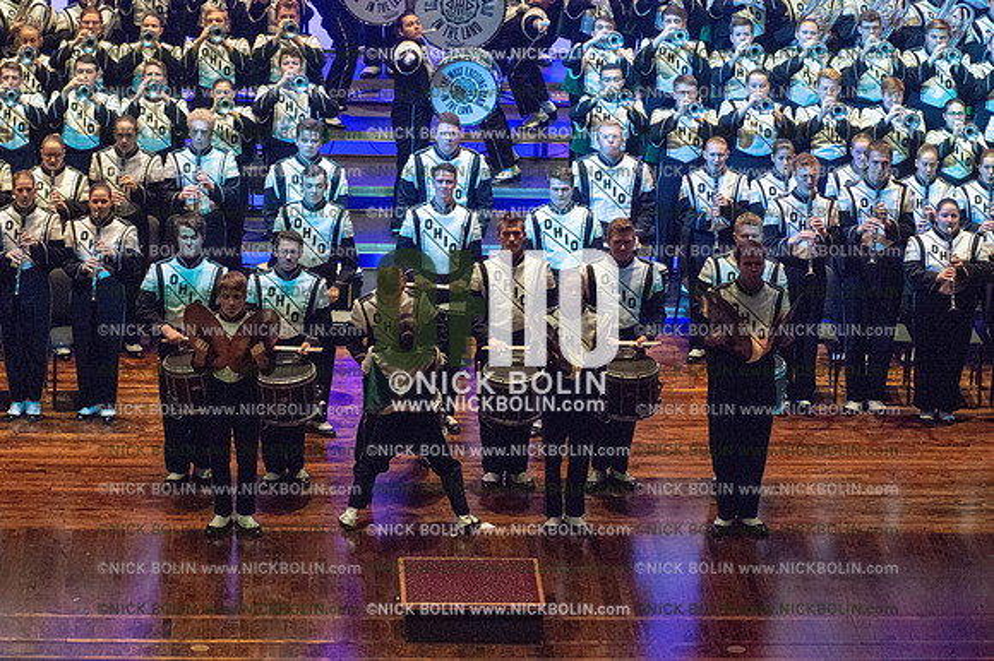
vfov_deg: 9.8
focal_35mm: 140
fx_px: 3863
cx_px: 497
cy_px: 330
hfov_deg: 14.7
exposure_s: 1/250
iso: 8000
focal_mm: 140
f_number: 5.6
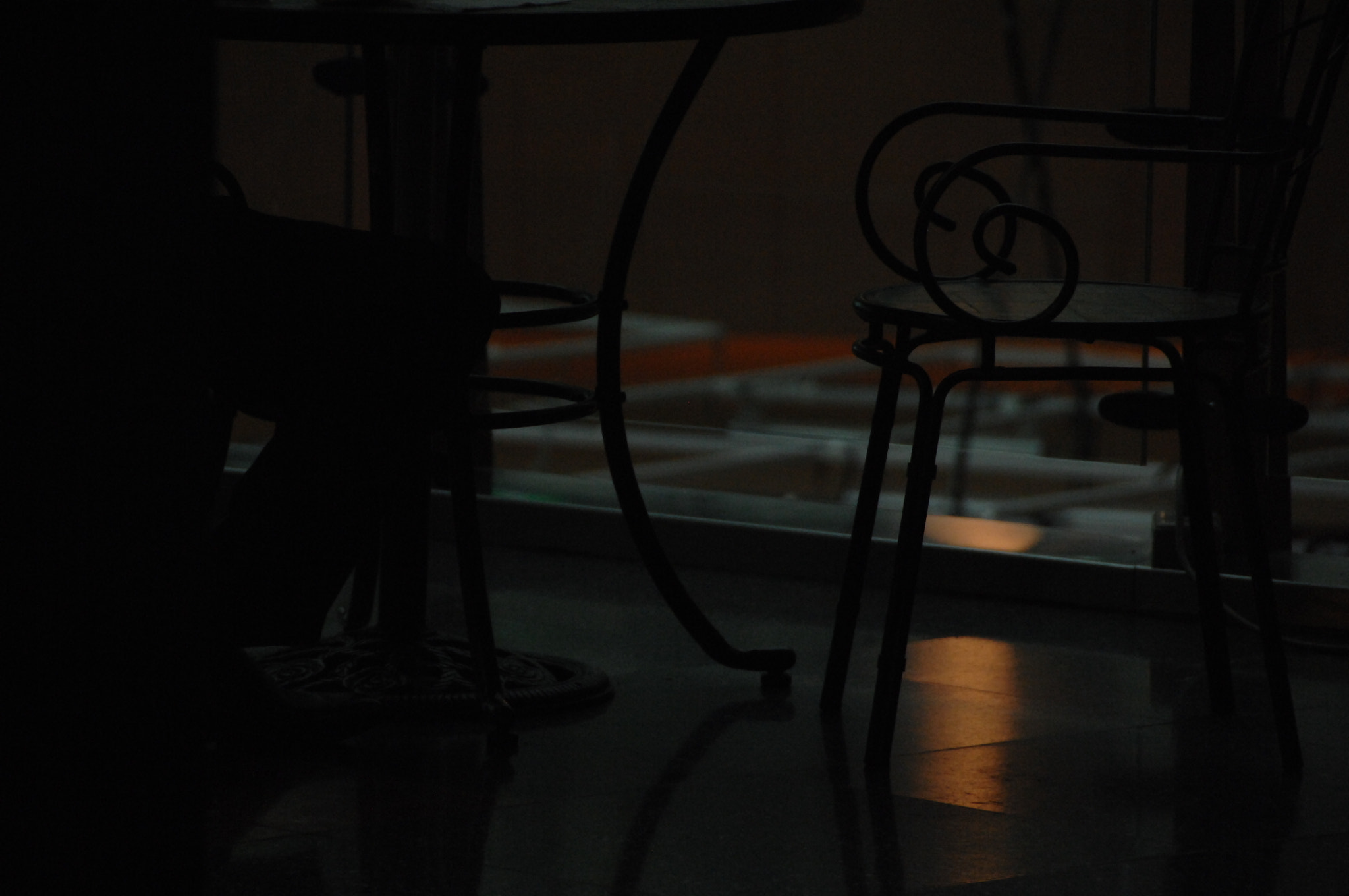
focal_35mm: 300
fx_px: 11227
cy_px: 448
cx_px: 674
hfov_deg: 6.9
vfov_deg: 4.6
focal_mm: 200
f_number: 5.6
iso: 800
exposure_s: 1/400
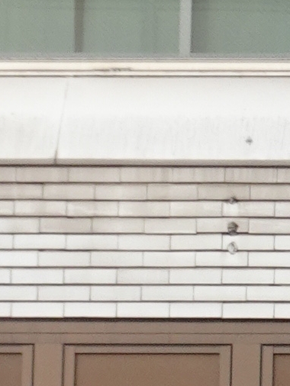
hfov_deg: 3.5
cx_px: 964
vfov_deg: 4.7
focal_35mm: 418
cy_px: 654
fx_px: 4665
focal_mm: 9.24
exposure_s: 1/60
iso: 100
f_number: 4.5
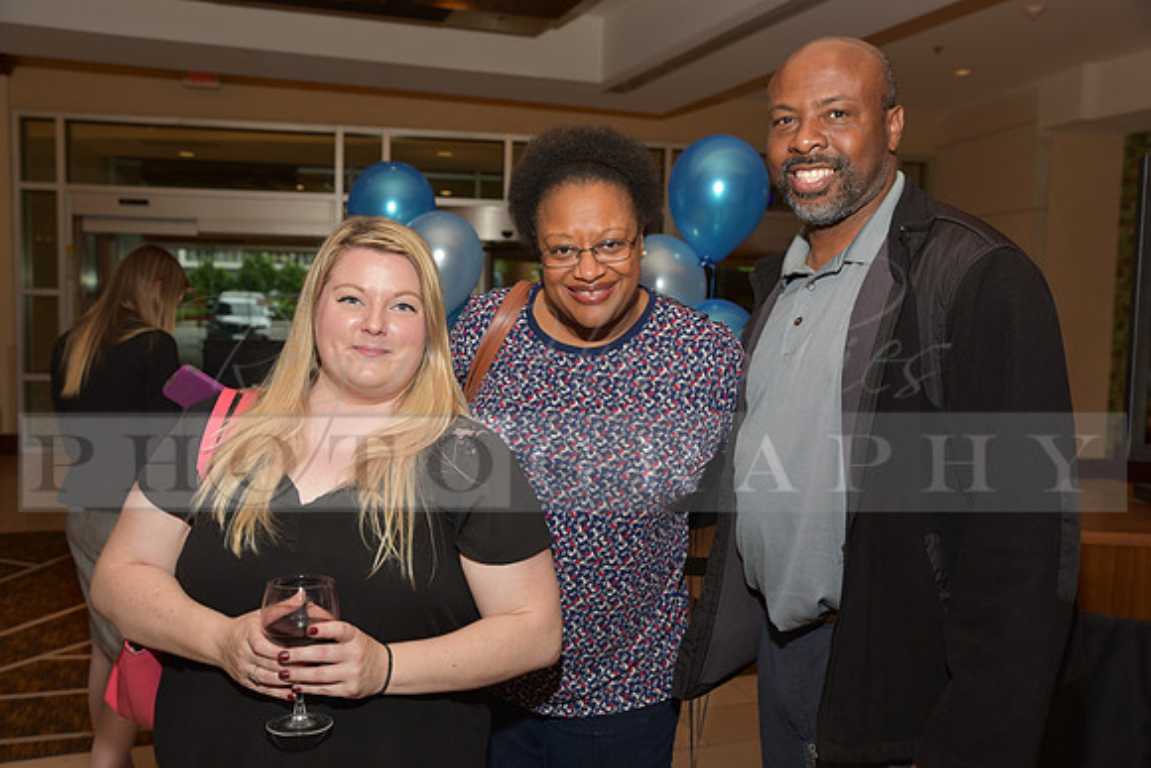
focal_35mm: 35
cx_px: 576
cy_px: 384
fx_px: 1119
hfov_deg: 54.4
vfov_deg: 37.9
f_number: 5
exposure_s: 1/60
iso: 200
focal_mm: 35
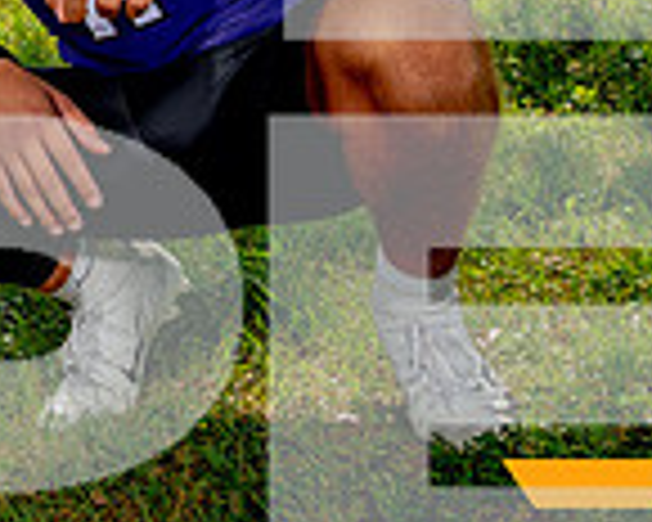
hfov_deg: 15.7
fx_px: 2026
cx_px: -510
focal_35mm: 105
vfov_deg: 13.9
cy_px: -213
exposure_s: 1/125
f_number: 8
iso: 100
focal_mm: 24
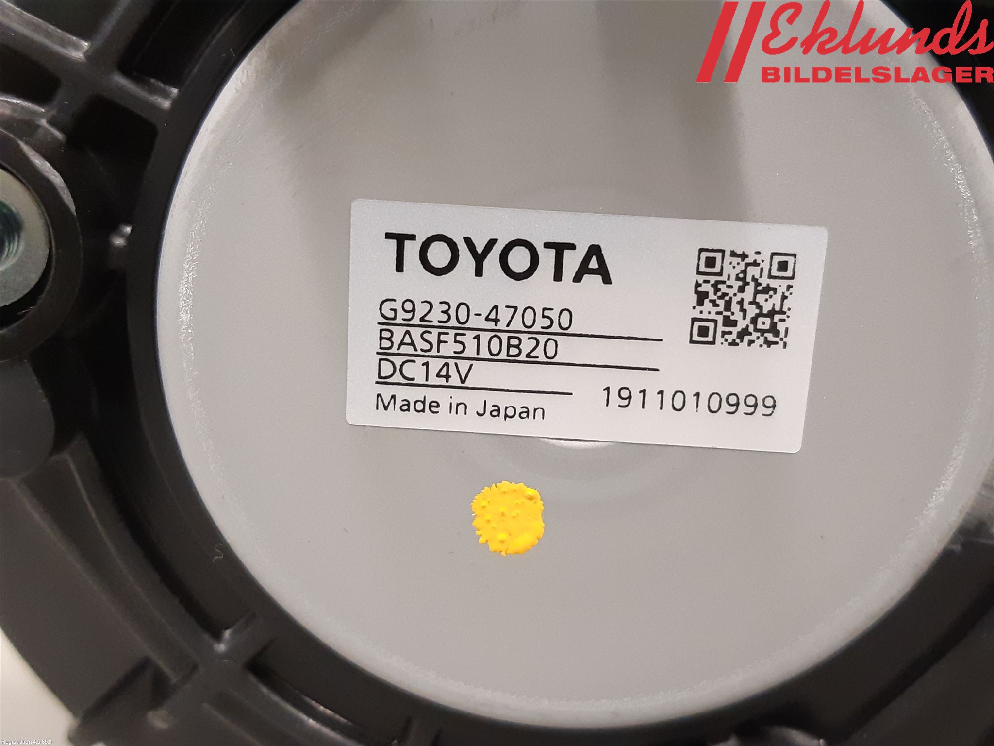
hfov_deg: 67.3
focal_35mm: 26
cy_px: 373
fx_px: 747
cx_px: 497
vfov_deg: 53.1
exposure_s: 1/25
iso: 320
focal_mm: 3.93
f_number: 1.7
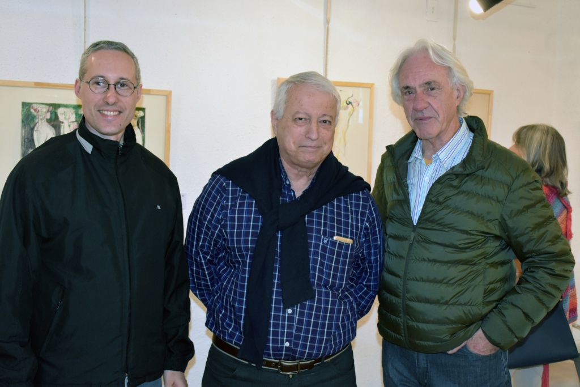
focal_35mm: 48
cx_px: 290
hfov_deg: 41.1
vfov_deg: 28.1
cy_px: 194
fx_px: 773
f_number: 5.6
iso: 1600
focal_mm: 32
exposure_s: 1/60
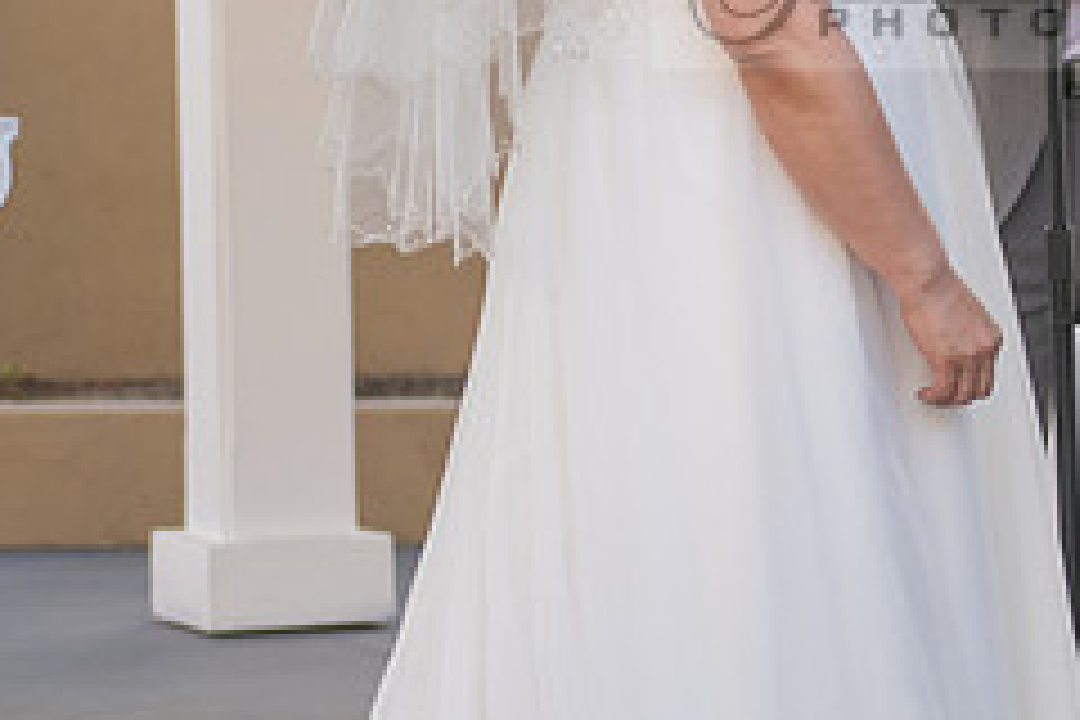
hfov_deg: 7.7
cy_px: 375
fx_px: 7979
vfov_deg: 5.2
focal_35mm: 266
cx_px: 736
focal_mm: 70
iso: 400
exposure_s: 1/800
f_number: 2.8
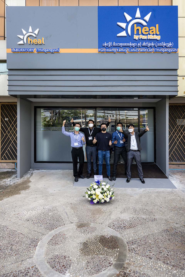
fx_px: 150
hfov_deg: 63.2
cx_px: 92
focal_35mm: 20
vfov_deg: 85.4
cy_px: 138
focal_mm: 19.5
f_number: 8
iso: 1000
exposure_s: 1/250
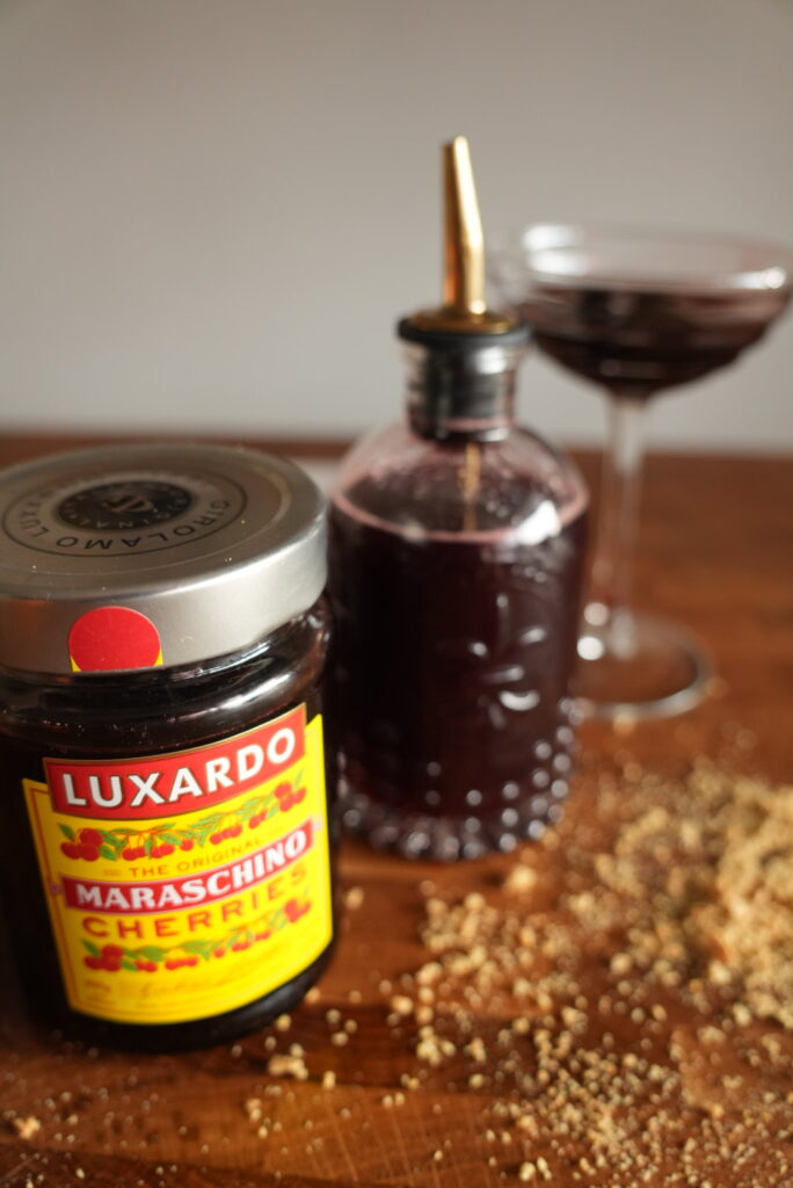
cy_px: 594
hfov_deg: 42.7
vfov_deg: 60.7
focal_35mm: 31
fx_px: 1015
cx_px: 396
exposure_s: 1/100
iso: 640
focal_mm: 20.5
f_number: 2.8
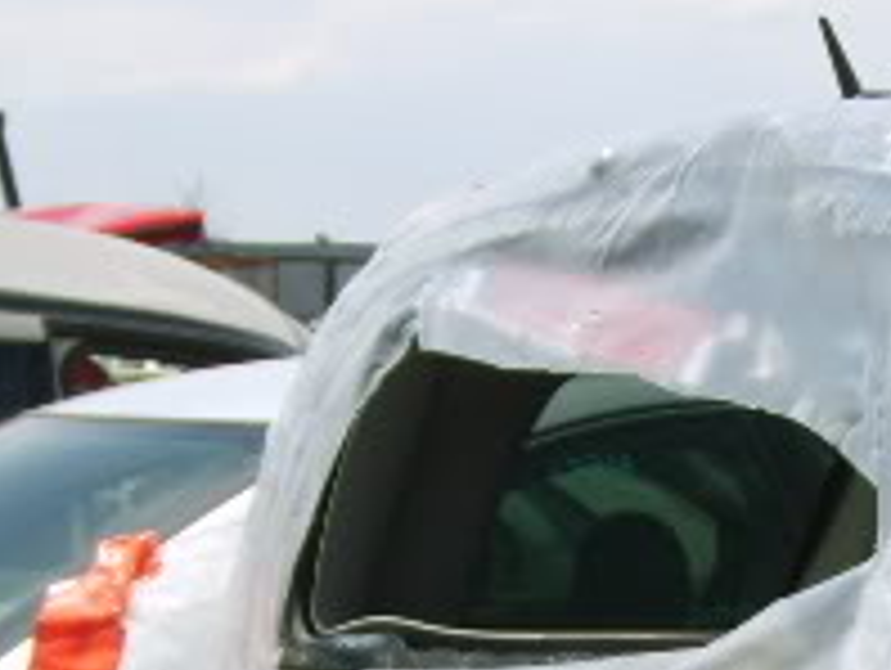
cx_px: 855
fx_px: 2912
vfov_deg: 12.6
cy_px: 922
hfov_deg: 17.1
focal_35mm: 113
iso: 50
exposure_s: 1/1000
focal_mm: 5.8
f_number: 2.8
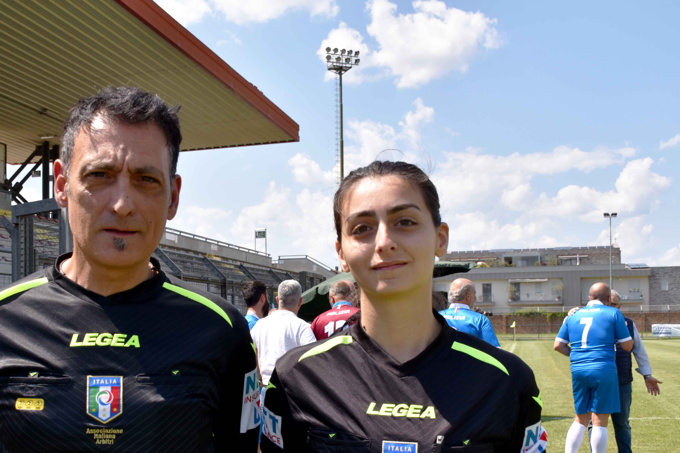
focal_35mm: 45
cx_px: 251
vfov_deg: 29.6
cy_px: 308
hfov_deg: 43.2
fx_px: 850
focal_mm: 22
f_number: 5.6
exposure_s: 1/1600
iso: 400
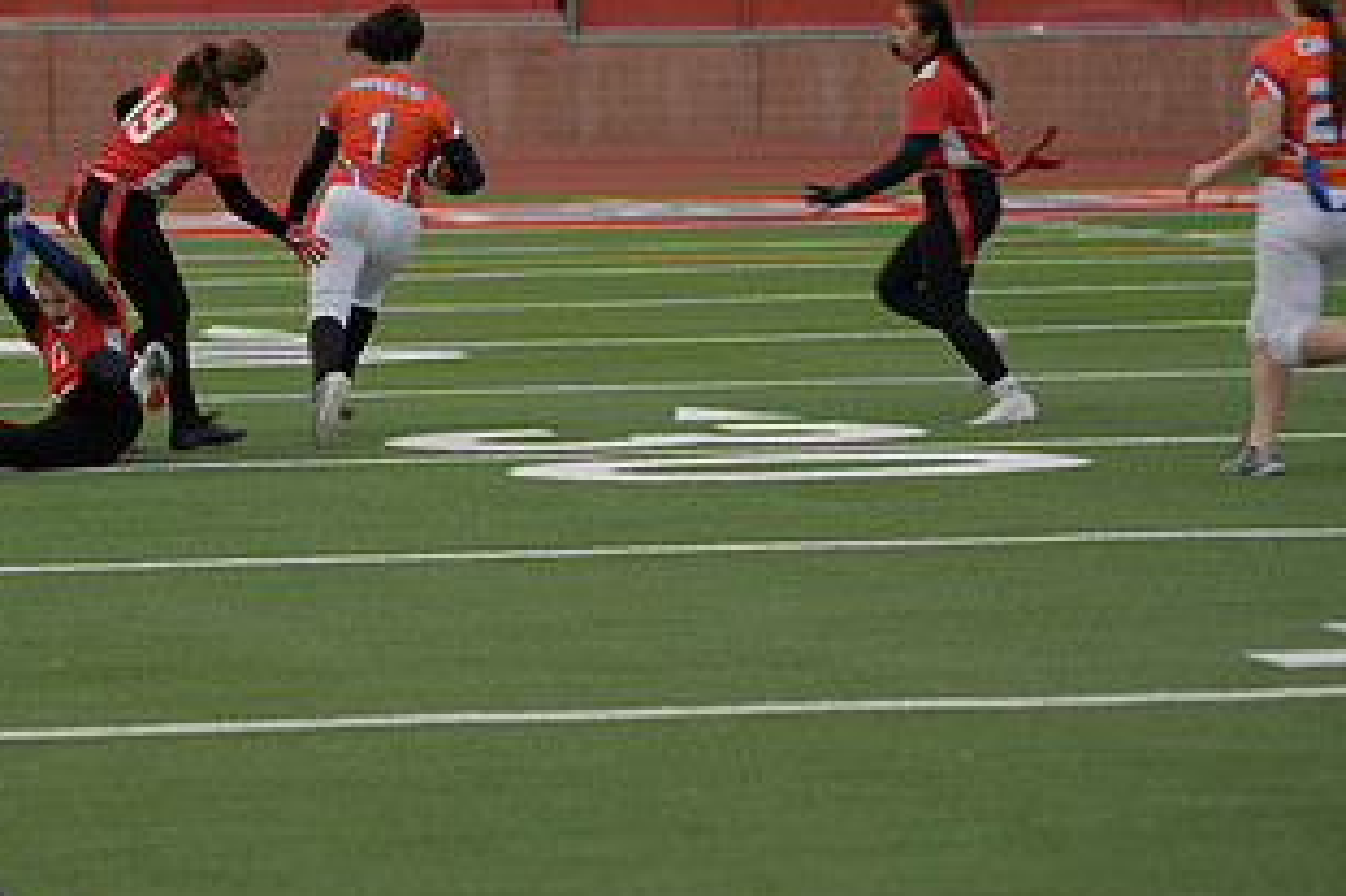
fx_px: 7810
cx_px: 394
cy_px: 201
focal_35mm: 209
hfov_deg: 9.8
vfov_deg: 6.6
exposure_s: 1/200
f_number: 2.8
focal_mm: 112
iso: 90
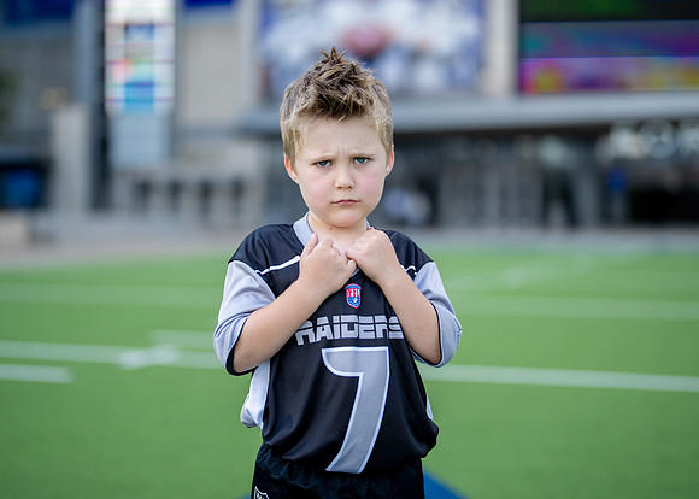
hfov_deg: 33.3
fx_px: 1169
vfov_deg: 24.1
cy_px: 224
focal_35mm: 59
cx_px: 356
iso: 100
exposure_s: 1/2000
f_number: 1.2
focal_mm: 50
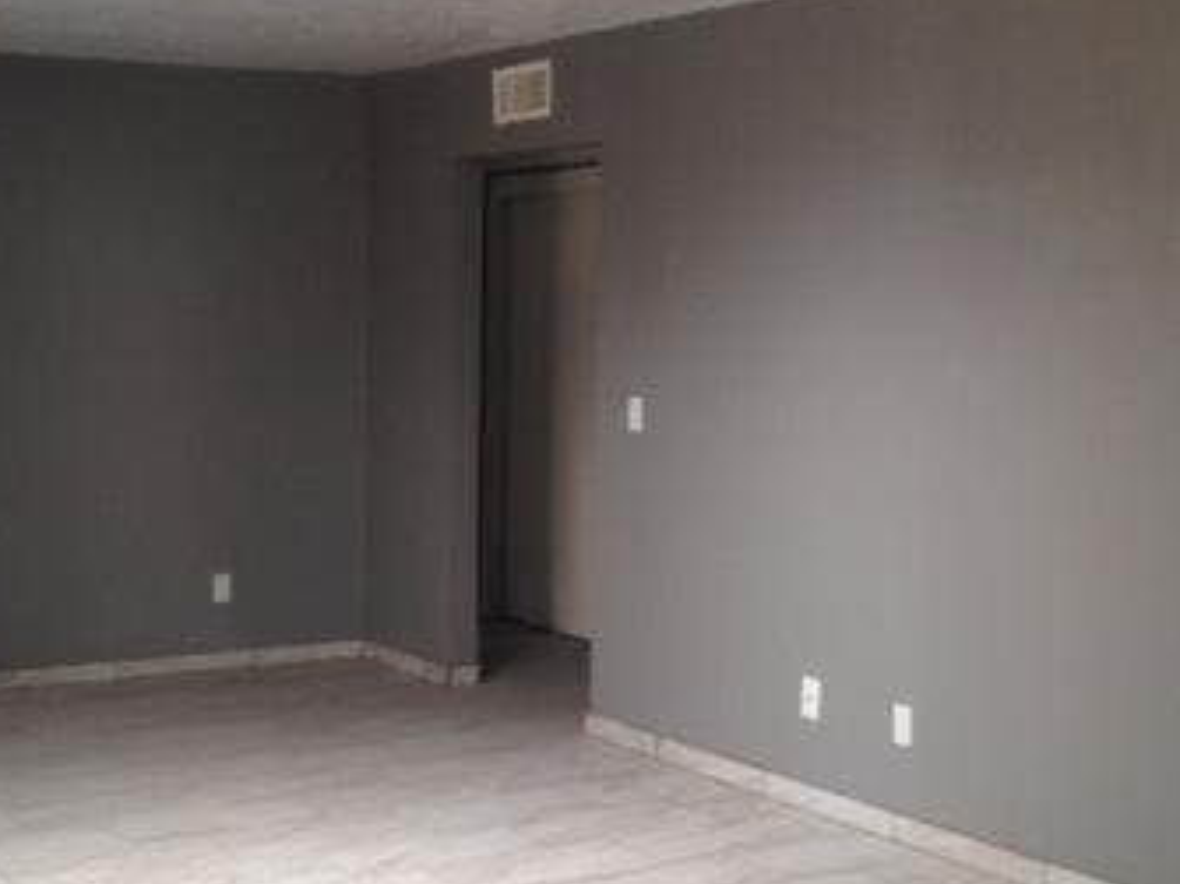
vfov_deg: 23.2
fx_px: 2147
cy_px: 574
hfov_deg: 30.7
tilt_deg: -7.7
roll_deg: -0.7
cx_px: 574
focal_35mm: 63
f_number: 2.4
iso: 50
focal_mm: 4.12
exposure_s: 1/40
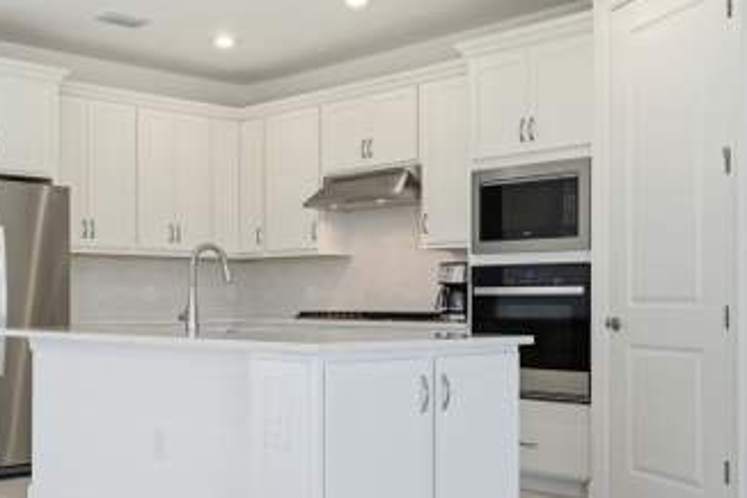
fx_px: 1037
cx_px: 282
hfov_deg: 39.4
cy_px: 322
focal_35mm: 50
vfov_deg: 26.8
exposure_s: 1/160
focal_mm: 34
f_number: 9
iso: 400
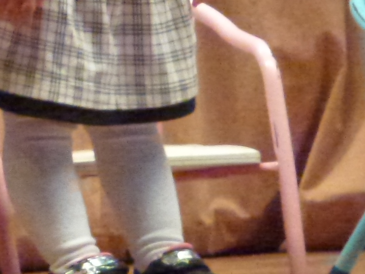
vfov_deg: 2.1
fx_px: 7405
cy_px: -74
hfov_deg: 2.8
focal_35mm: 702
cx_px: -217
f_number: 5.5
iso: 1600
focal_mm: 35.2
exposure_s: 1/60
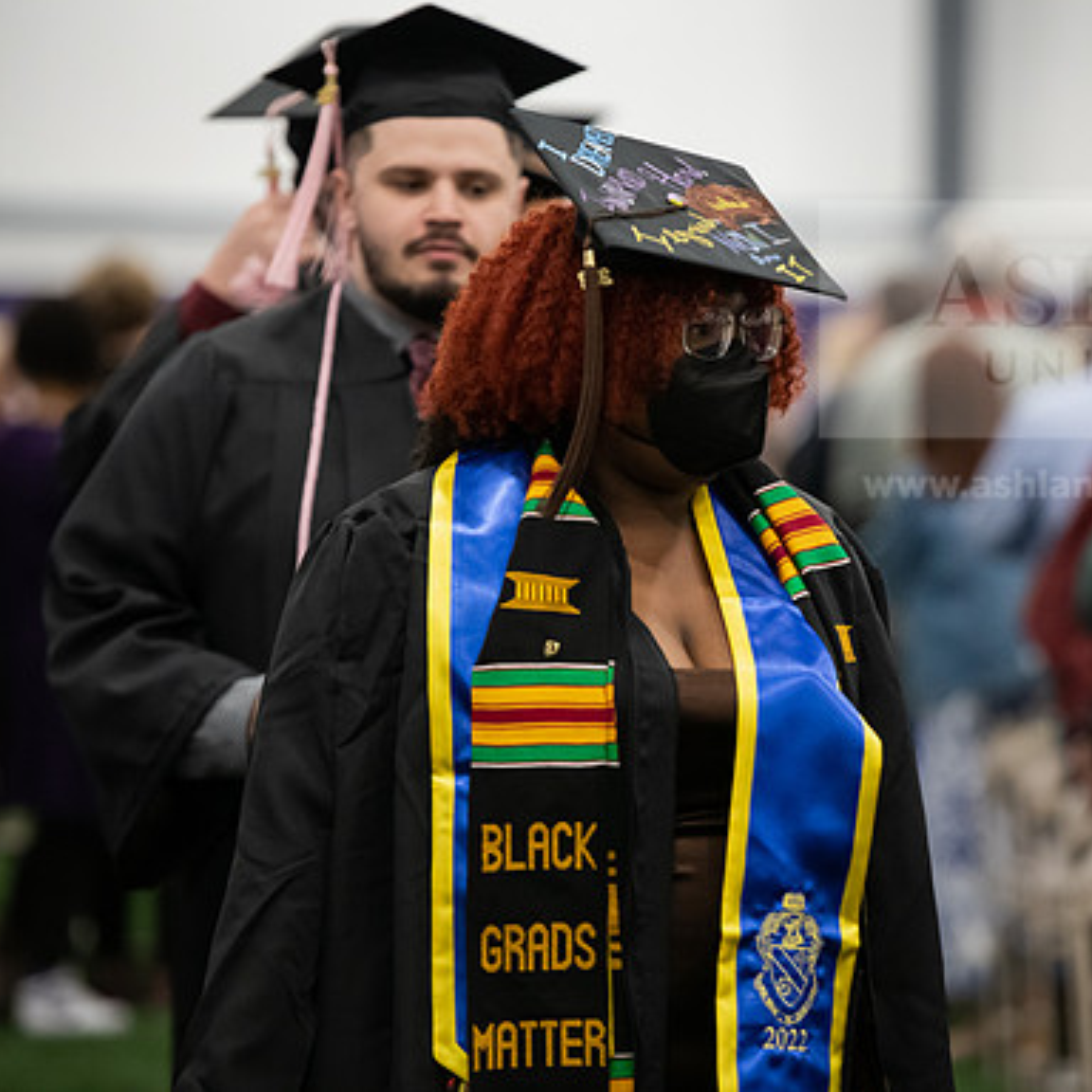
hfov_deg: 7.6
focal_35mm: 231
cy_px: 545
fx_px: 8244
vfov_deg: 7.6
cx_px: 734
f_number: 3.2
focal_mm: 180
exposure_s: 1/200
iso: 3200
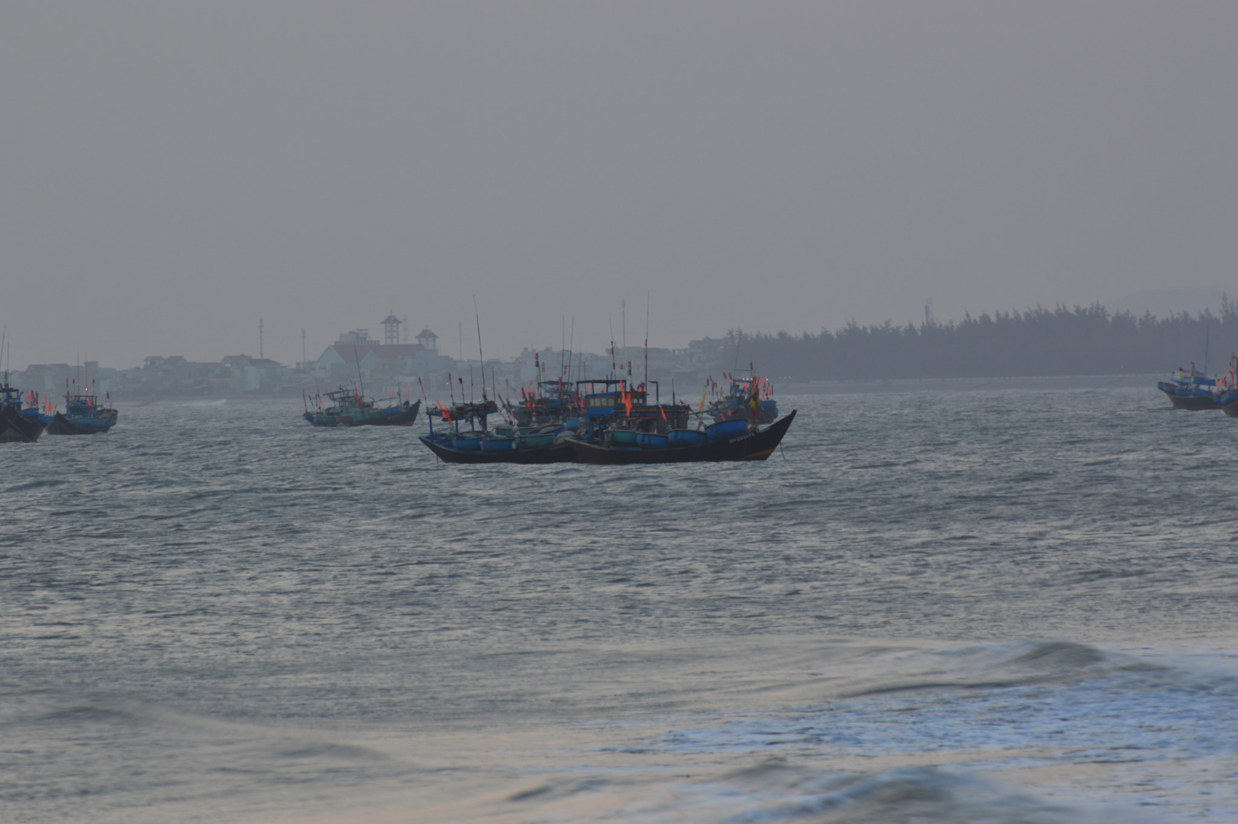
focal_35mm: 450
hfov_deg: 4.6
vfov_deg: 3.1
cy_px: 412
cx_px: 619
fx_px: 15462
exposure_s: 1/10
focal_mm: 300
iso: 100
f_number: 8
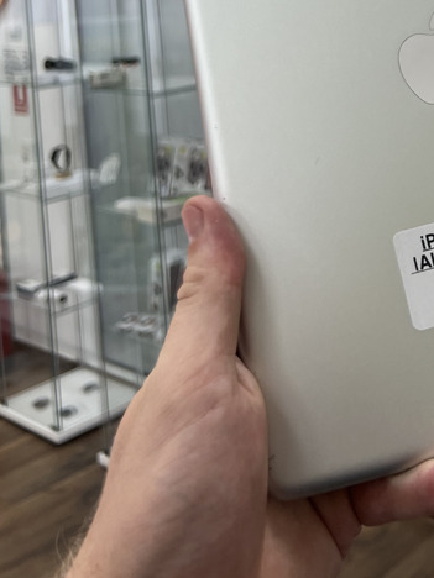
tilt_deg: -0.5
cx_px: 408
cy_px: -40
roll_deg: +4.0
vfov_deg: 31.0
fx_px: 936
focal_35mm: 56
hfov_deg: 25.1
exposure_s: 1/92
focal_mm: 5.7
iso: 40
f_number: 1.5
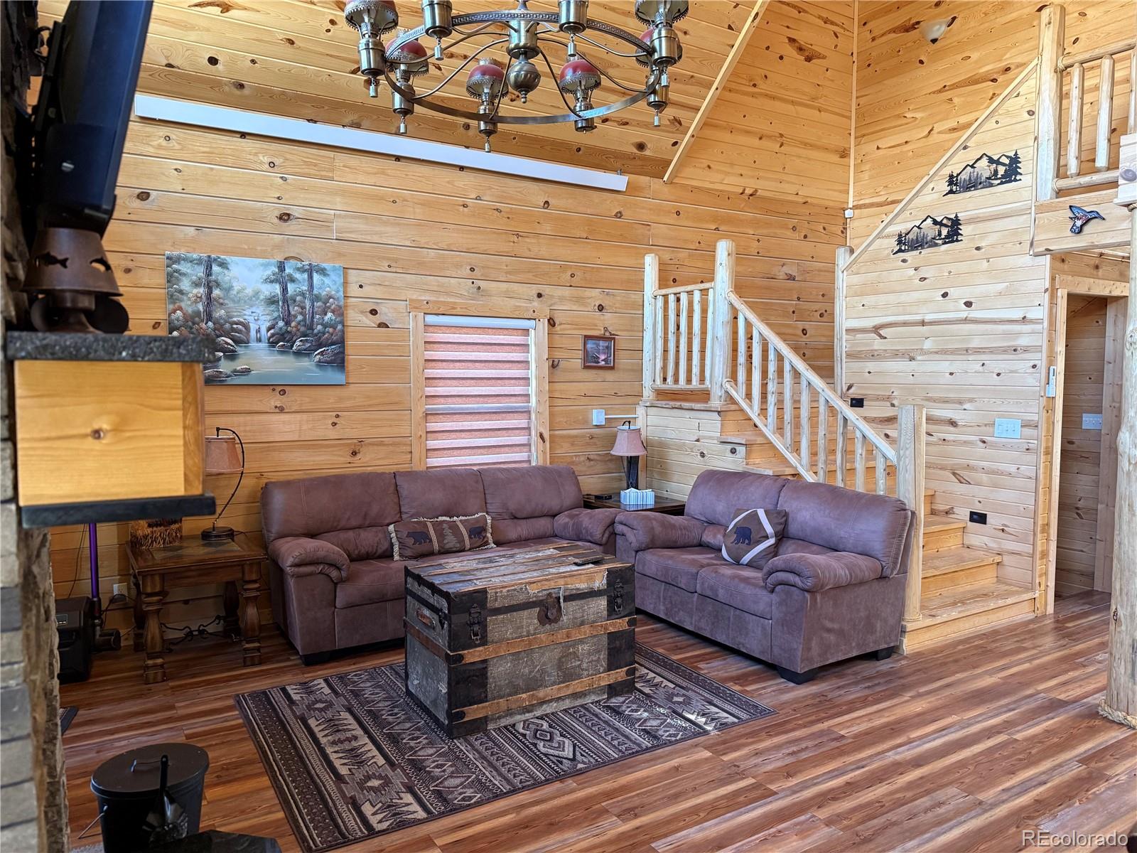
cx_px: 568
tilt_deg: -3.5
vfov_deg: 56.8
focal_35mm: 24
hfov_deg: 71.6
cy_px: 426
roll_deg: +0.6
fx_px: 788
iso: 320
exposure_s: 1/60
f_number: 1.78
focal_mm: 6.76
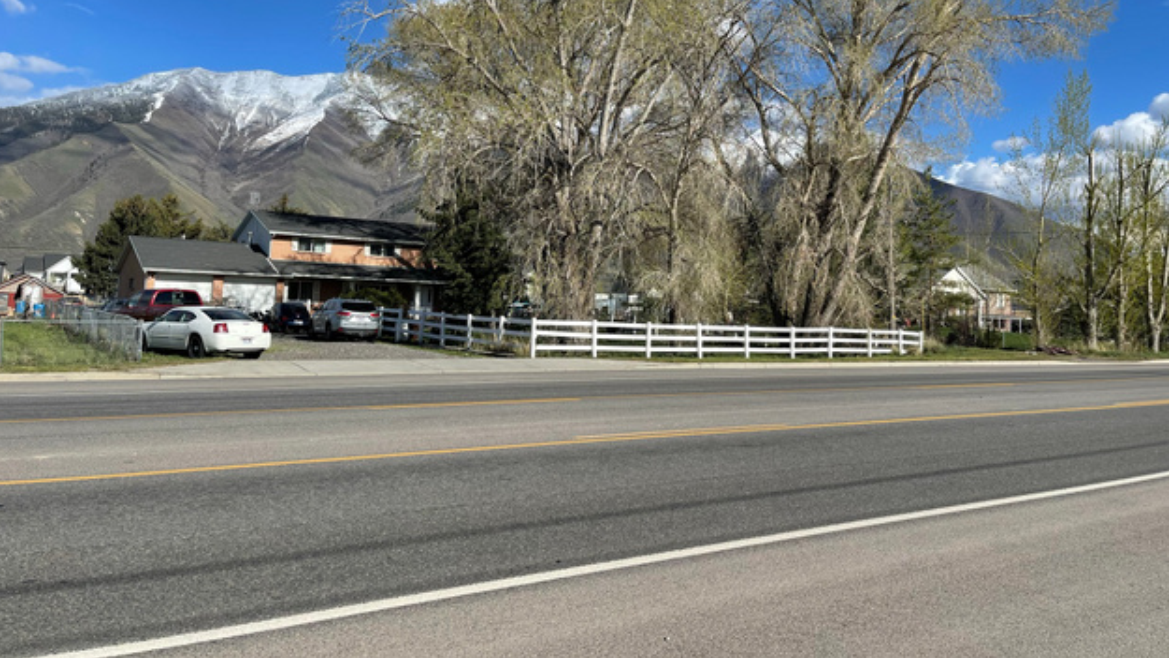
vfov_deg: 39.9
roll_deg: -1.9
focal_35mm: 29
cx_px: 587
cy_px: 243
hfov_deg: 66.0
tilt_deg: +4.2
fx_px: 899
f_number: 1.6
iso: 32
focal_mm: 5.1
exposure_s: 1/4348
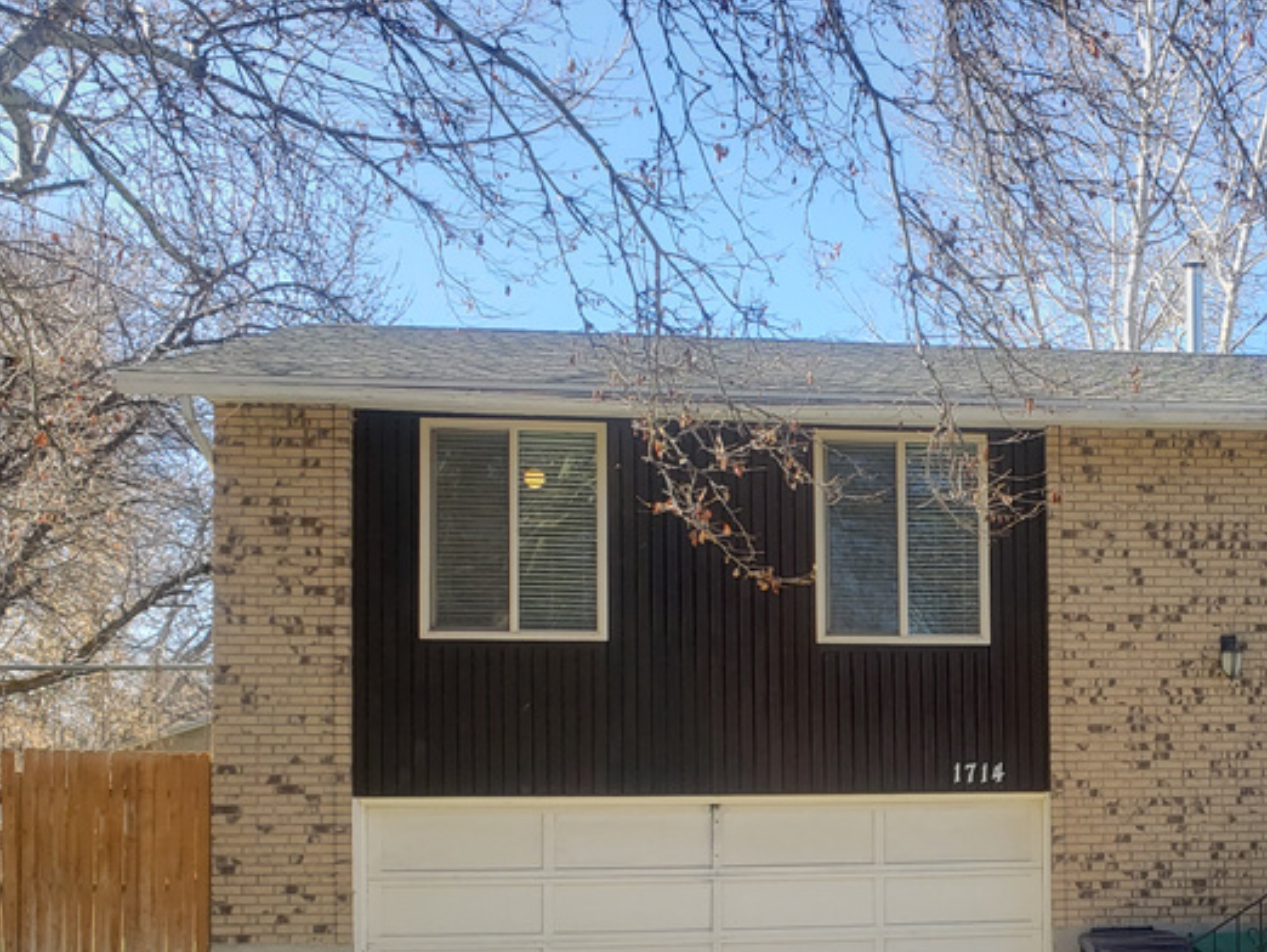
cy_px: 724
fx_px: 1868
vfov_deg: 28.1
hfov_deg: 35.4
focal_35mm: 51
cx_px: 1129
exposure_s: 1/365
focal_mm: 4.3
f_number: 2.4
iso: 50
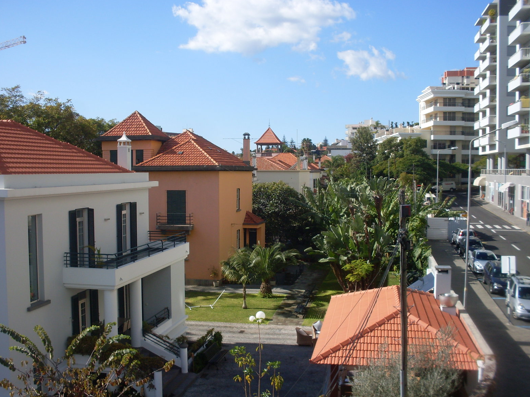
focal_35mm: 39
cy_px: 196
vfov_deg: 36.8
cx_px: 269
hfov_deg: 47.9
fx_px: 597
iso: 80
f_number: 8.4
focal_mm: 6.3
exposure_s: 1/180
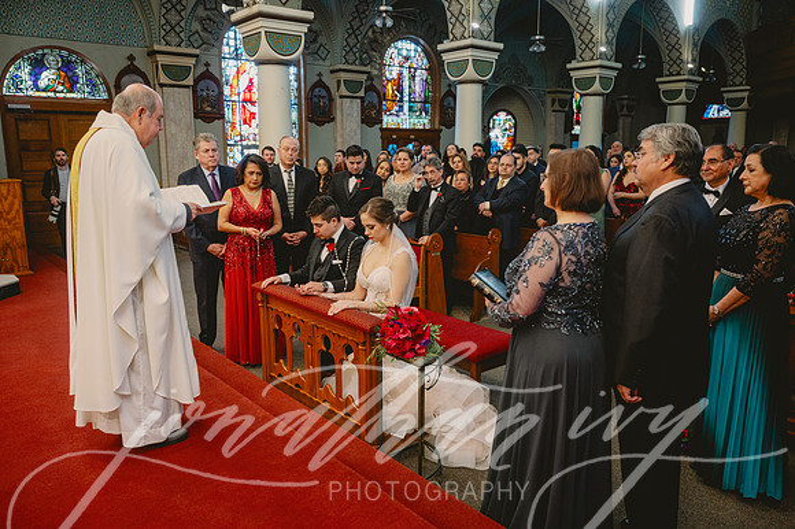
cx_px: 398
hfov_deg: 65.5
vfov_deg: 46.4
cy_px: 264
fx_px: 618
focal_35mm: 28
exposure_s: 1/250
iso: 1600
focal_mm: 28
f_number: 2.8
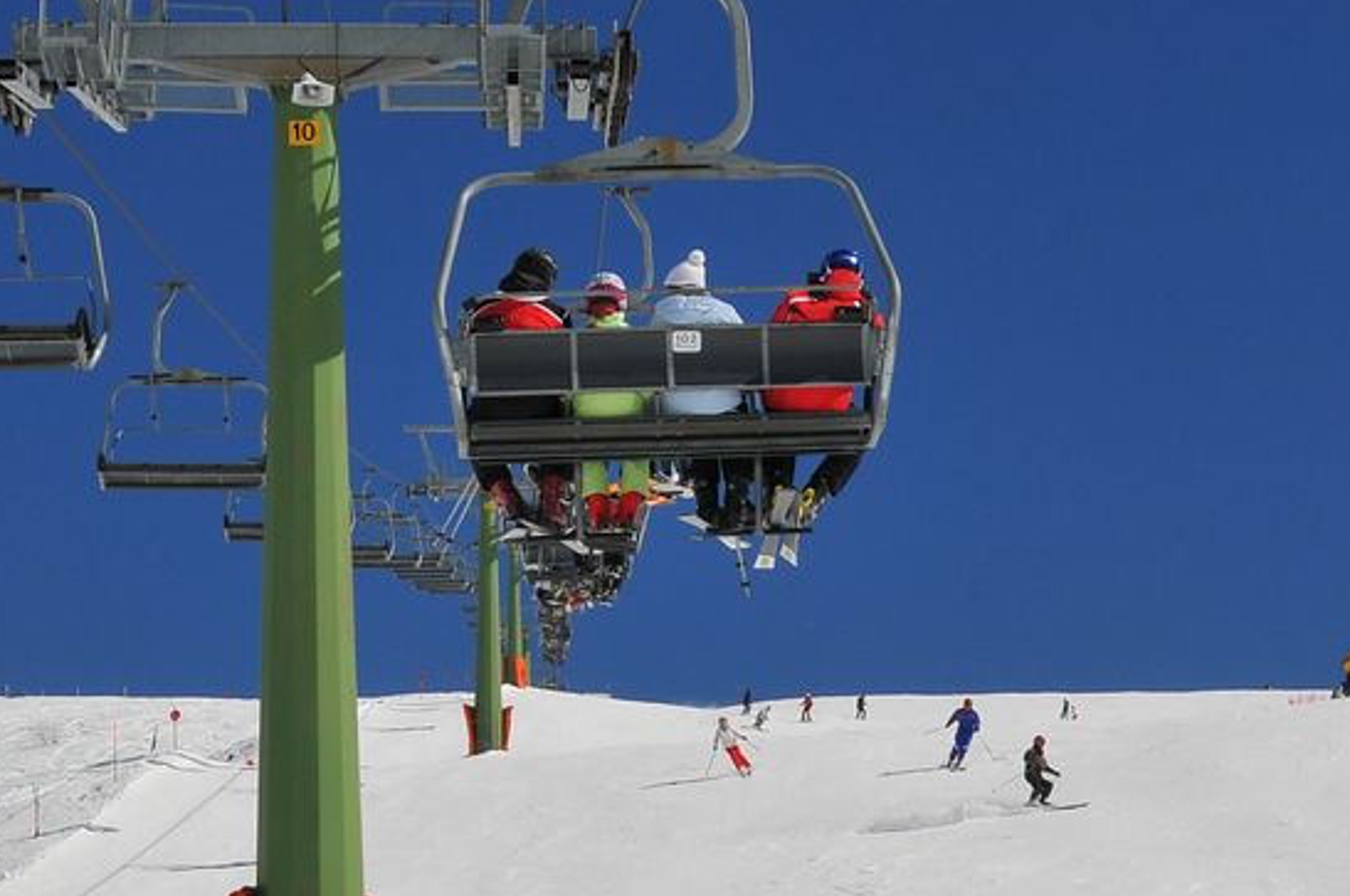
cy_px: 986
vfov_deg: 16.7
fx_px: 2958
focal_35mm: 79
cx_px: 735
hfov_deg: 25.7
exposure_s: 1/1000
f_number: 9
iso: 200
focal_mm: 18
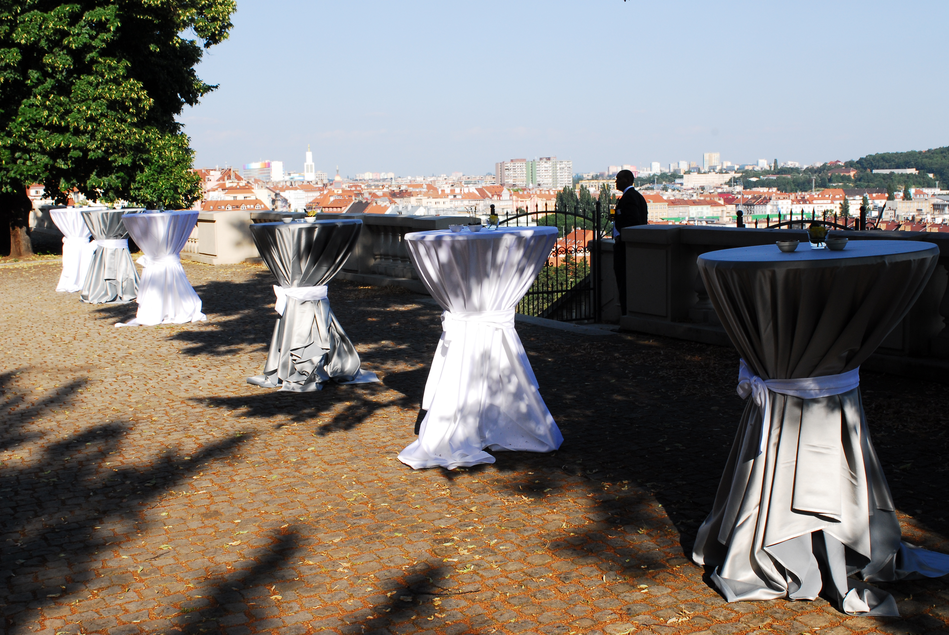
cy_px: 318
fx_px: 1108
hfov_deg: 46.3
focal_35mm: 42
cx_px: 474
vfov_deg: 32.0
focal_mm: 28
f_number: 13
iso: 250
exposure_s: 1/160
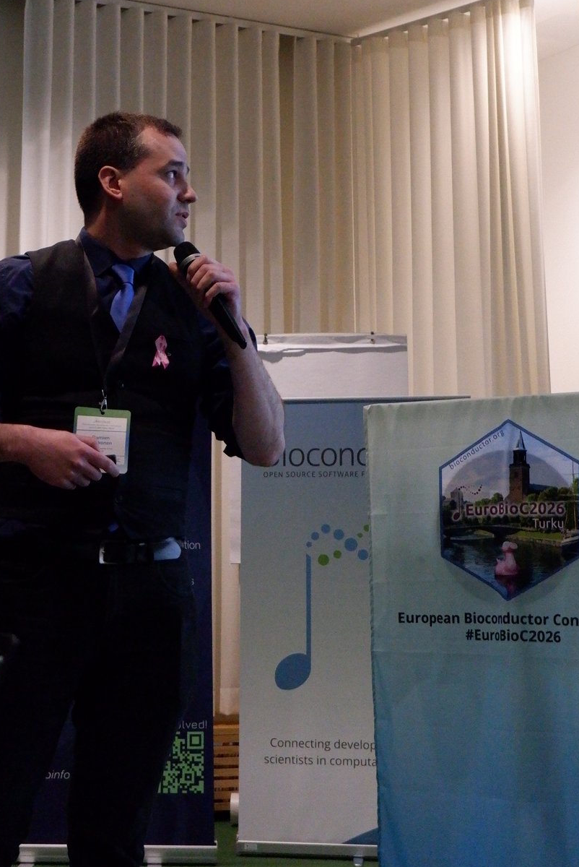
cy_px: 298
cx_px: 127
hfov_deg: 19.3
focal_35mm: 70
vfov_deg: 28.7
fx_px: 1686
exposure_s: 1/400
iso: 6400
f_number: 4.5
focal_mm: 28.8
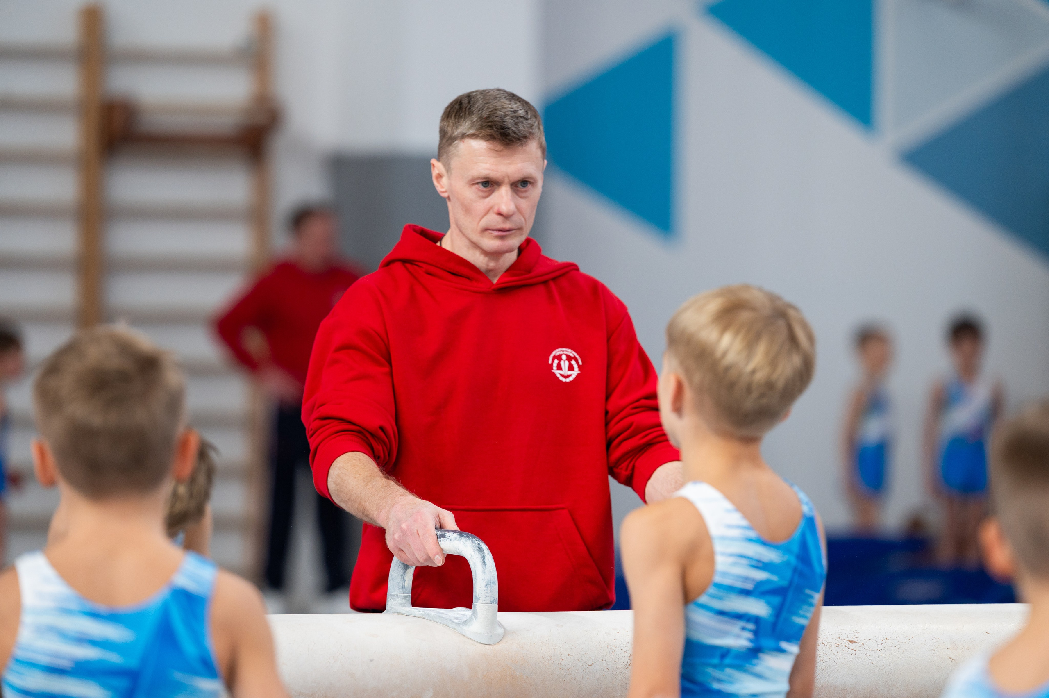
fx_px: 5983
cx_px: 533
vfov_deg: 6.7
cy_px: 349
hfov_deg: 10.0
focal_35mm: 205
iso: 800
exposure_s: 1/800
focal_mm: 200
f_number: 3.5
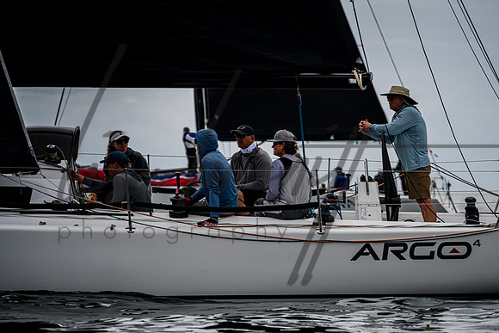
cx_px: 286
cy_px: 178
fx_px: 5719
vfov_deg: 3.3
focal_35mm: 413
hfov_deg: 5.0
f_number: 8
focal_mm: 360
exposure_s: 1/1600
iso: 800
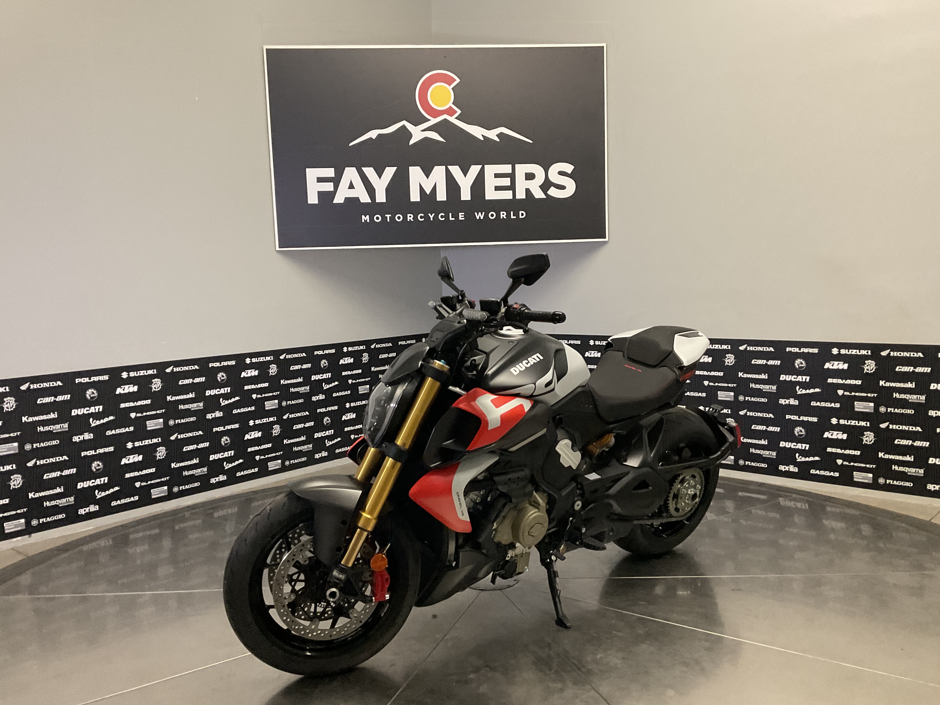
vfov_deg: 44.2
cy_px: 361
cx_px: 470
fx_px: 869
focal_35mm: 32
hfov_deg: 56.8
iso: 200
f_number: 1.8
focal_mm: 3
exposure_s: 1/60
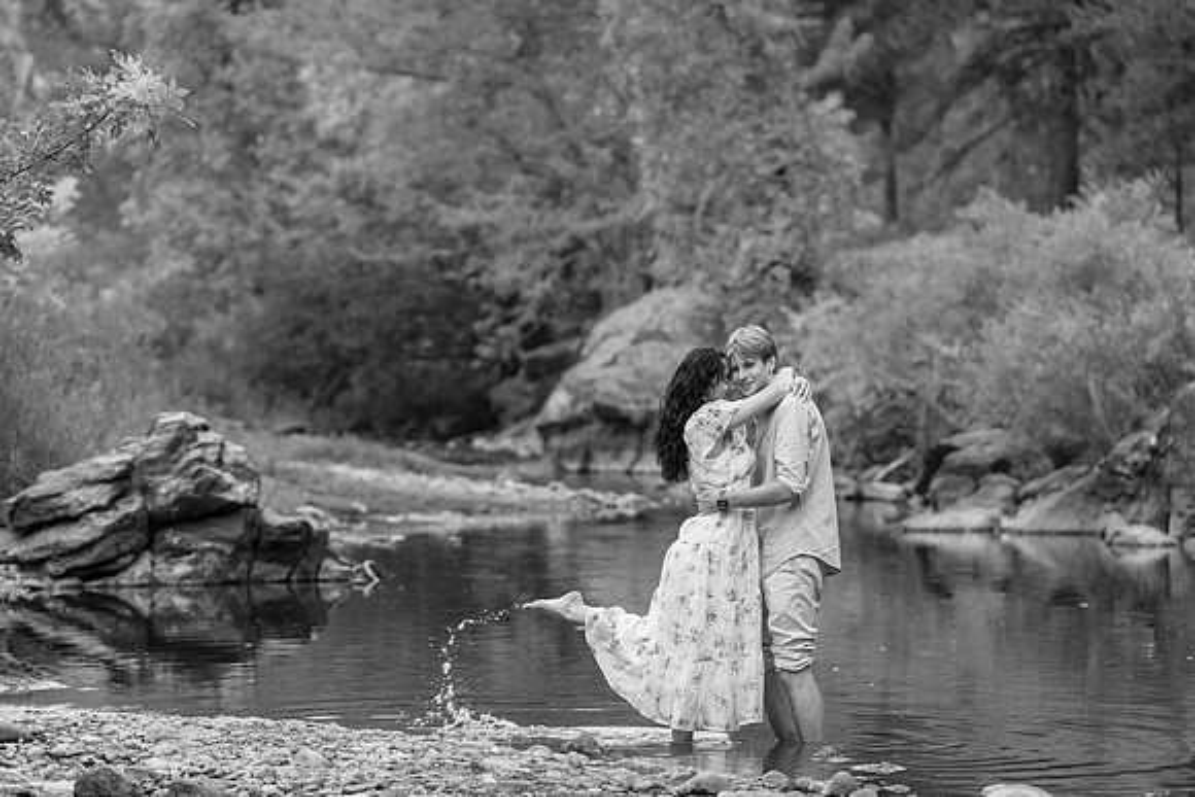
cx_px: 598
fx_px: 4515
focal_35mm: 136
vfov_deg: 10.1
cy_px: 398
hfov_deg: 15.1
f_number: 3.5
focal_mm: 136
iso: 1000
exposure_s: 1/200
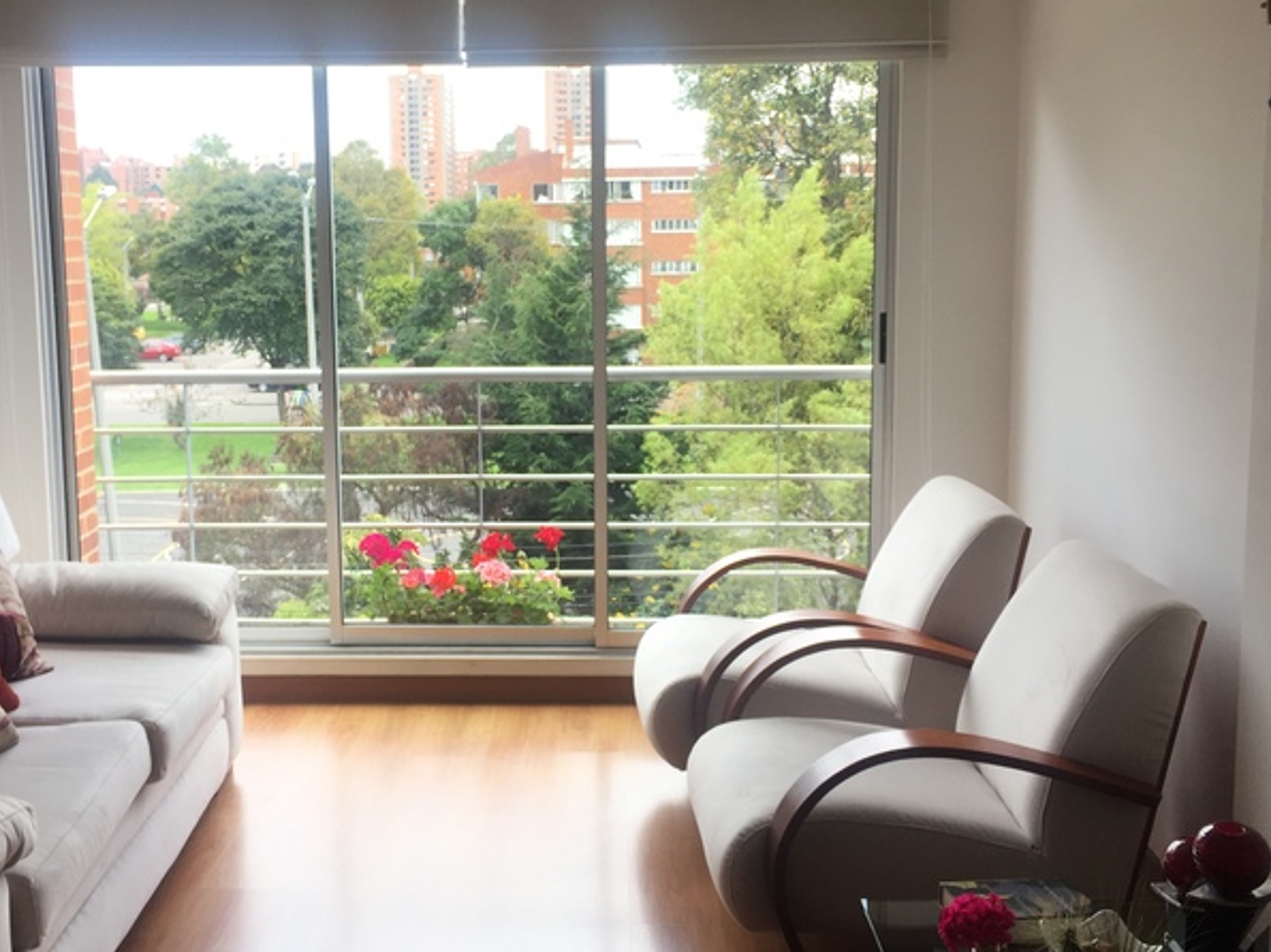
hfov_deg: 47.7
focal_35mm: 39
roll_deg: -0.2
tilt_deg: -8.0
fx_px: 1432
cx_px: 534
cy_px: 435
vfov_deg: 36.8
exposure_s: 1/170
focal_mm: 4.15
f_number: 2.2
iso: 32
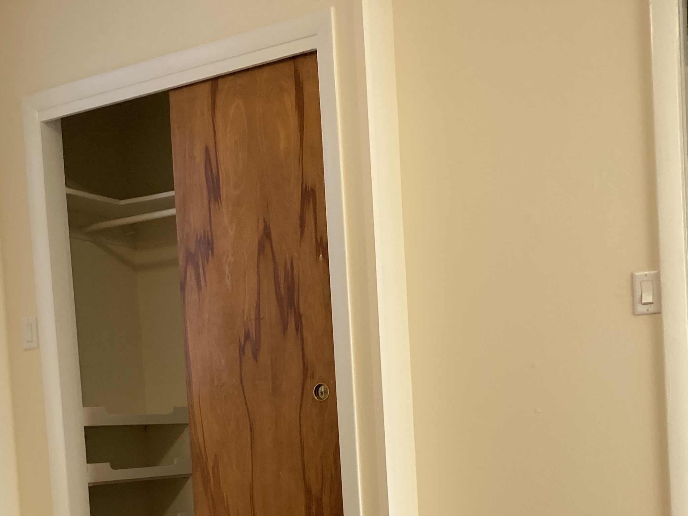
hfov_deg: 34.9
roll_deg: +3.2
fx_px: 1093
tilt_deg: -2.2
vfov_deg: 25.4
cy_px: 499
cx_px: 288
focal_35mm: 55
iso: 100
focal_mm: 3.99
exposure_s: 1/60
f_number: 1.8
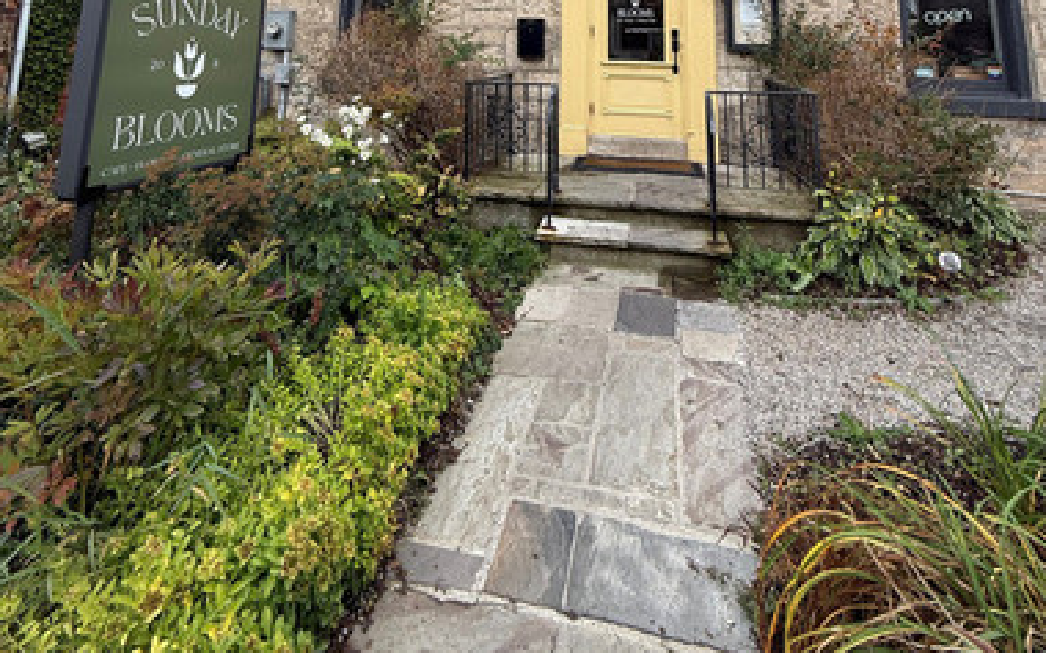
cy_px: -33
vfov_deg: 46.9
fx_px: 570
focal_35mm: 20
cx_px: 526
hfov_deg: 85.1
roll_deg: -0.3
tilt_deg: +11.6
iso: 50
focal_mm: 2.22
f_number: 2.2
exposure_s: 1/585
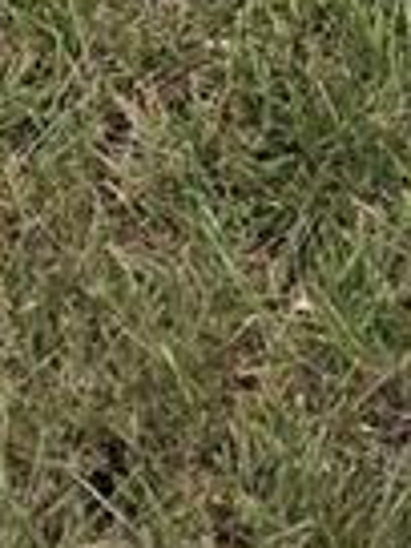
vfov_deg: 12.0
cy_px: -721
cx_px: 548
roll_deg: +0.2
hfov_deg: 10.6
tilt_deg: -11.9
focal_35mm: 136
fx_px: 2153
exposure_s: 1/2299
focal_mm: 6.76
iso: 80
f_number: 1.78
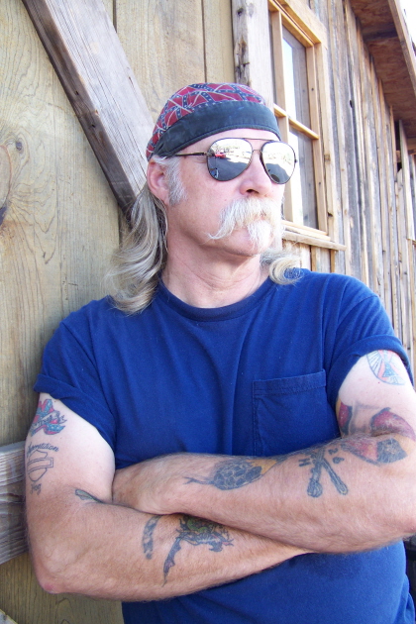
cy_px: 314
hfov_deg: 35.1
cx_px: 209
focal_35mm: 38
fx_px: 659
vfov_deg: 50.7
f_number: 2.8
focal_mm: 5.85
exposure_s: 1/50
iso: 64
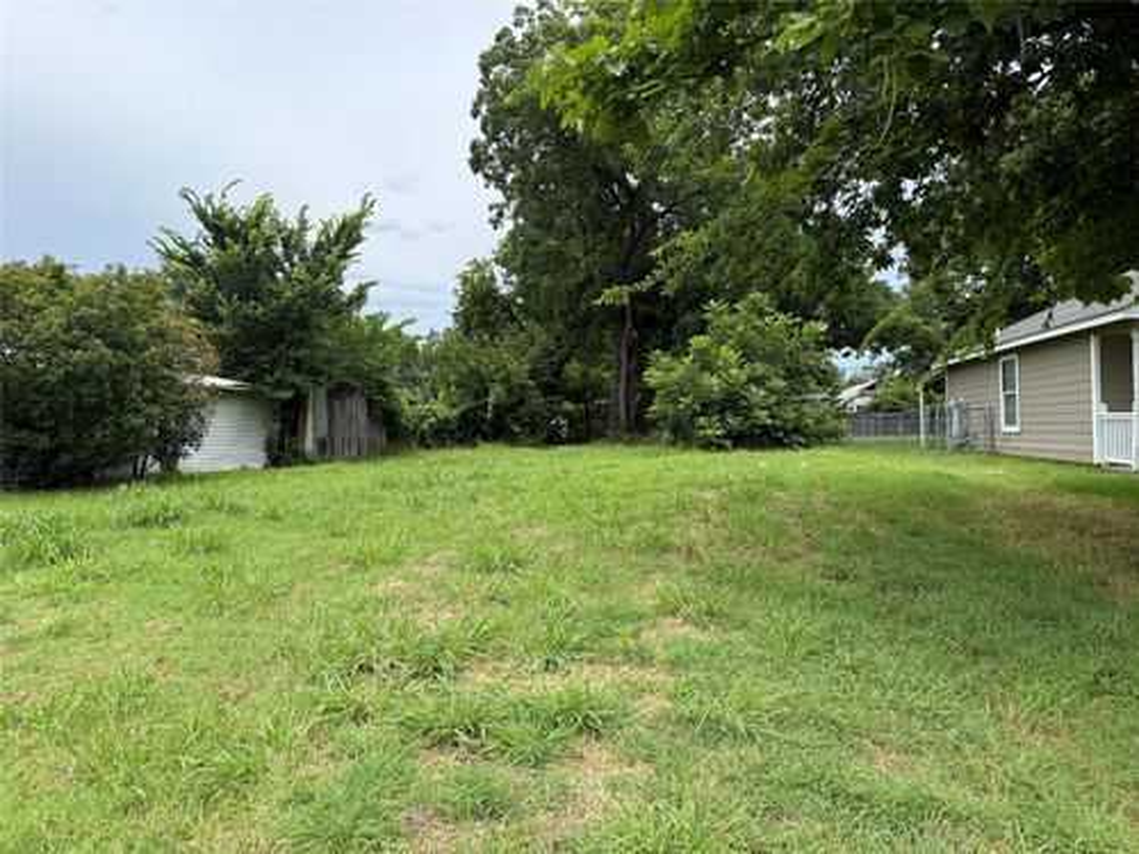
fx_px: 790
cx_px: 570
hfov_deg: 71.6
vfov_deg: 56.8
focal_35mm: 24
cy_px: 427
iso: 100
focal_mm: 6.76
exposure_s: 1/3584
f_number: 1.78
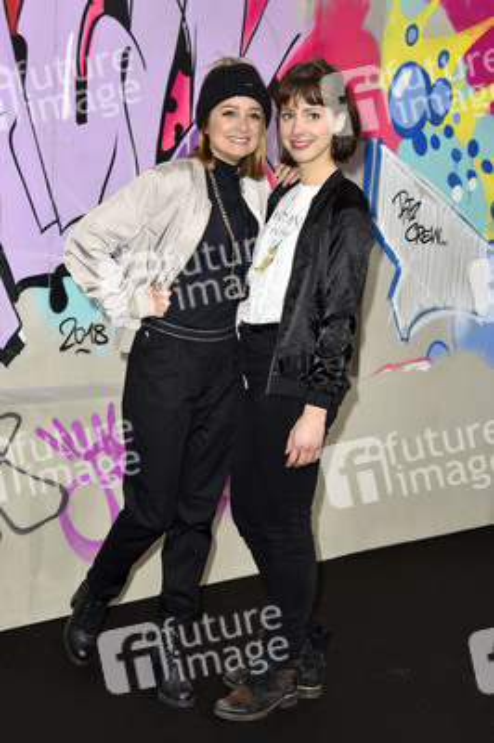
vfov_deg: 32.4
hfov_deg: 21.9
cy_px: 372
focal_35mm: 62
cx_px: 247
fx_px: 1278
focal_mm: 62
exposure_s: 1/200
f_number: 5.6
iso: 250
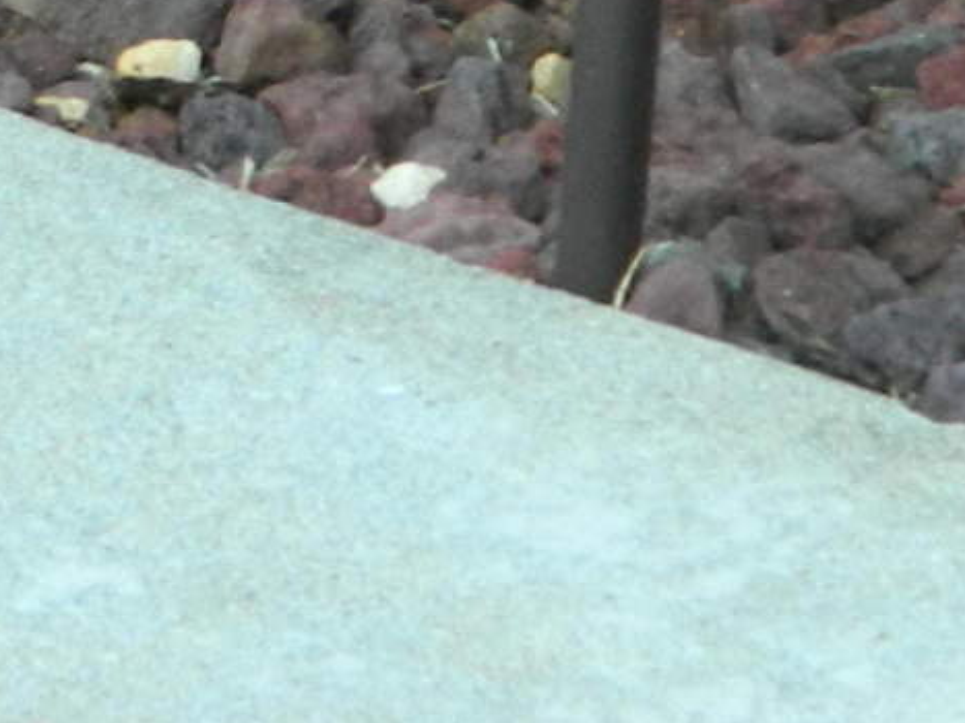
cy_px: -1572
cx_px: -1077
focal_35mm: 450
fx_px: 12542
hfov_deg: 4.3
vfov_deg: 3.2
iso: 80
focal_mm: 12.6
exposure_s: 1/50
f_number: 4
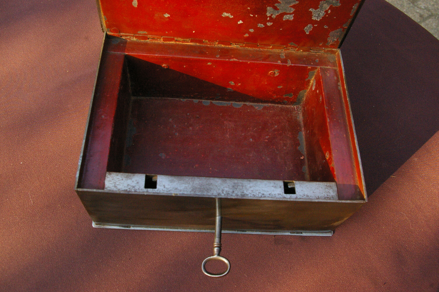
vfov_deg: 34.1
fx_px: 475
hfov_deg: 49.6
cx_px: 220
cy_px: 146
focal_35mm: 39
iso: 1600
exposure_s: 1/180
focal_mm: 26
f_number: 8
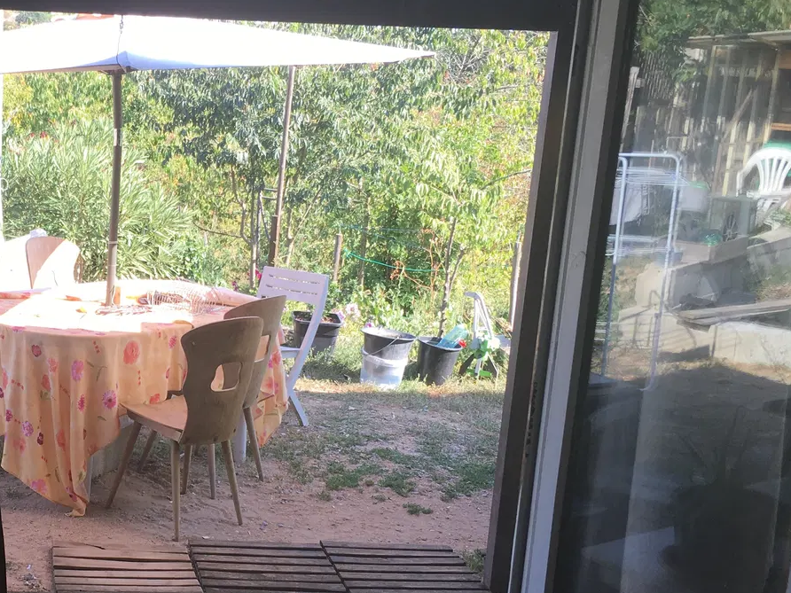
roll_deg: -1.7
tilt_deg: -13.4
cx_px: 112
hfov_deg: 35.1
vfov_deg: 28.0
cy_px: 351
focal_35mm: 52
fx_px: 1188
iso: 25
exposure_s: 1/189
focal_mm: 4.15
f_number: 2.2
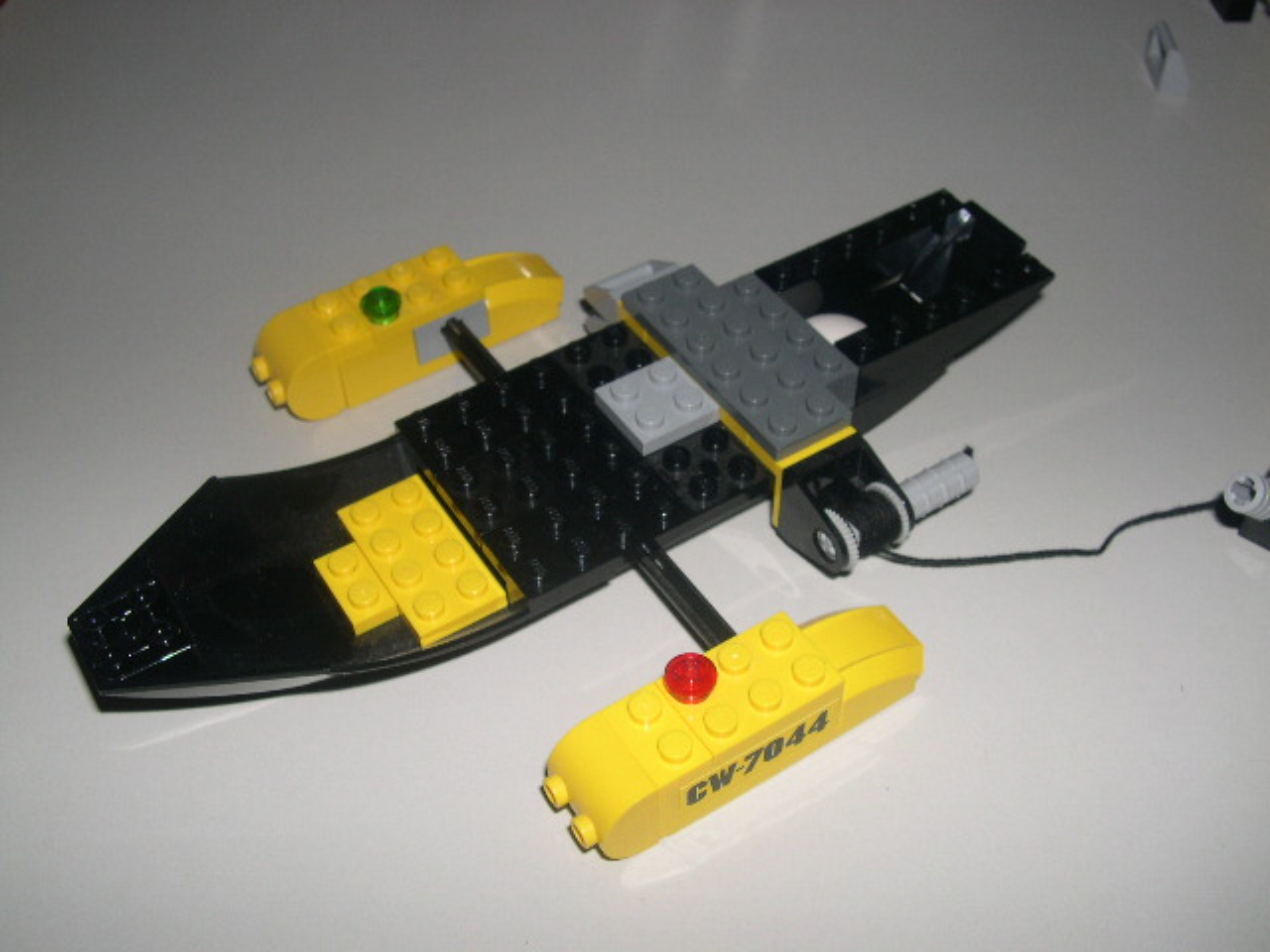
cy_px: 476
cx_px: 635
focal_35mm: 38
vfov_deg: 37.7
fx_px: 1394
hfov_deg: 49.0
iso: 100
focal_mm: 8
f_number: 7.6
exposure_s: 1/60
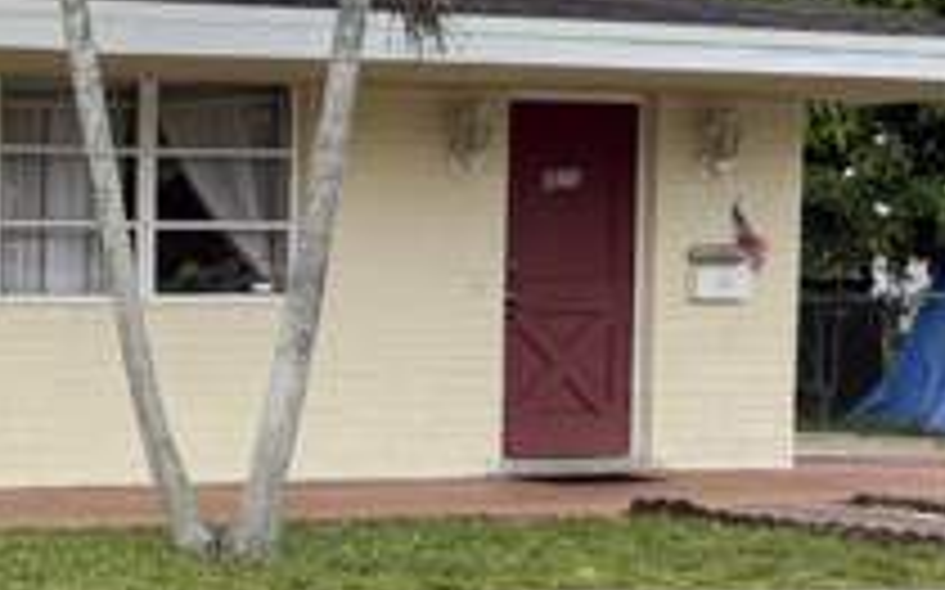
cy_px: 378
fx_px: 2497
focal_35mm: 97
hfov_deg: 19.0
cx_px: -450
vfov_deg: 13.5
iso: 80
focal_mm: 6.76
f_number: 1.78
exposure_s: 1/1437
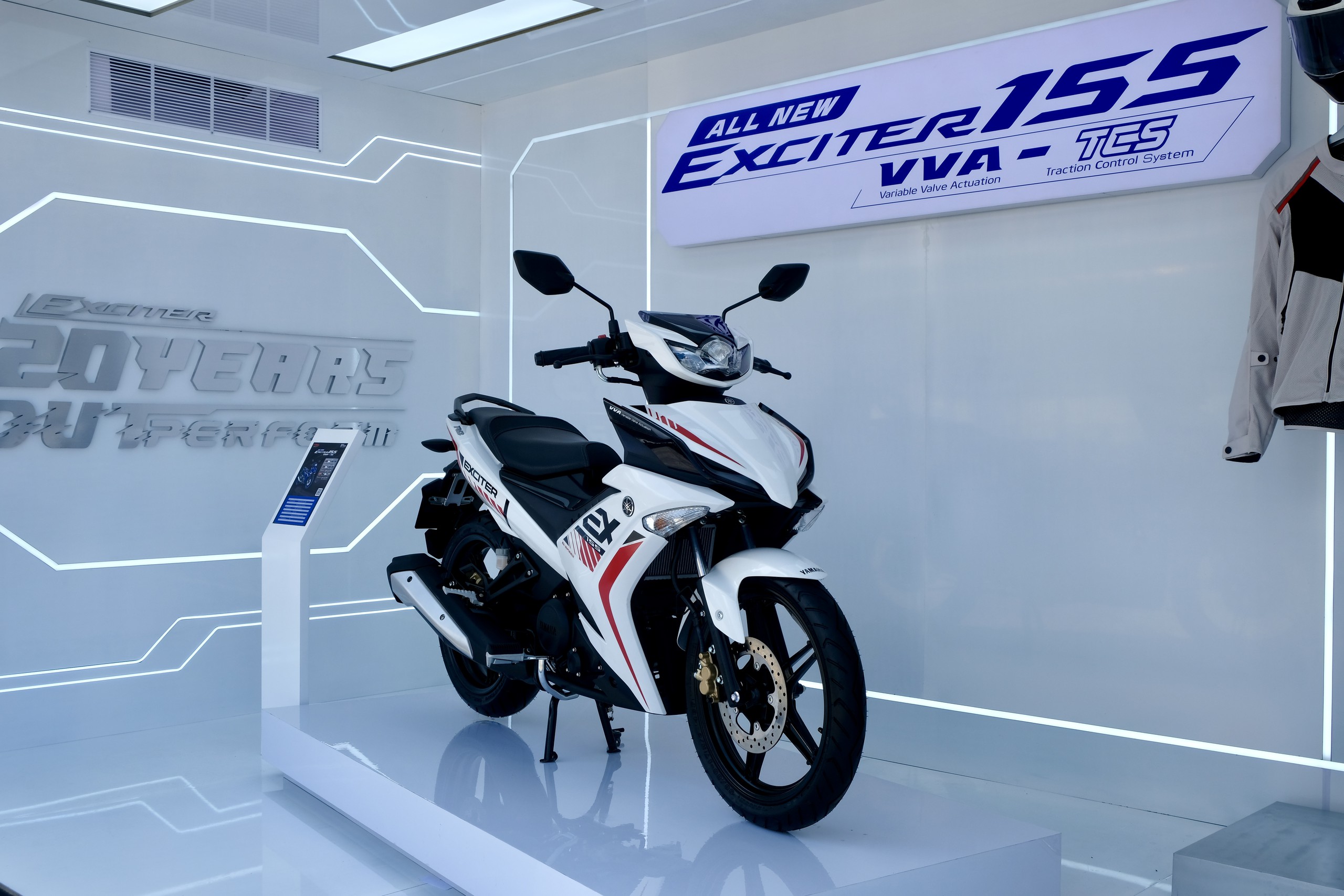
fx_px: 1344
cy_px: 448
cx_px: 672
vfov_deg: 36.9
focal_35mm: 36
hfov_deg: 53.1
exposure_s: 1/210
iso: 200
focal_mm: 24.3
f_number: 8
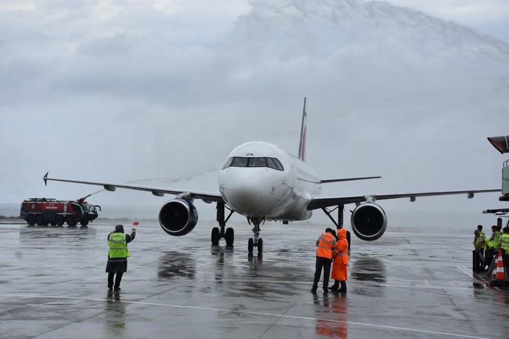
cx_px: 254
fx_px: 1018
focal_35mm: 72
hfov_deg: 28.1
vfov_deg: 18.9
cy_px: 170
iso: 200
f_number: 8
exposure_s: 1/500
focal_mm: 48
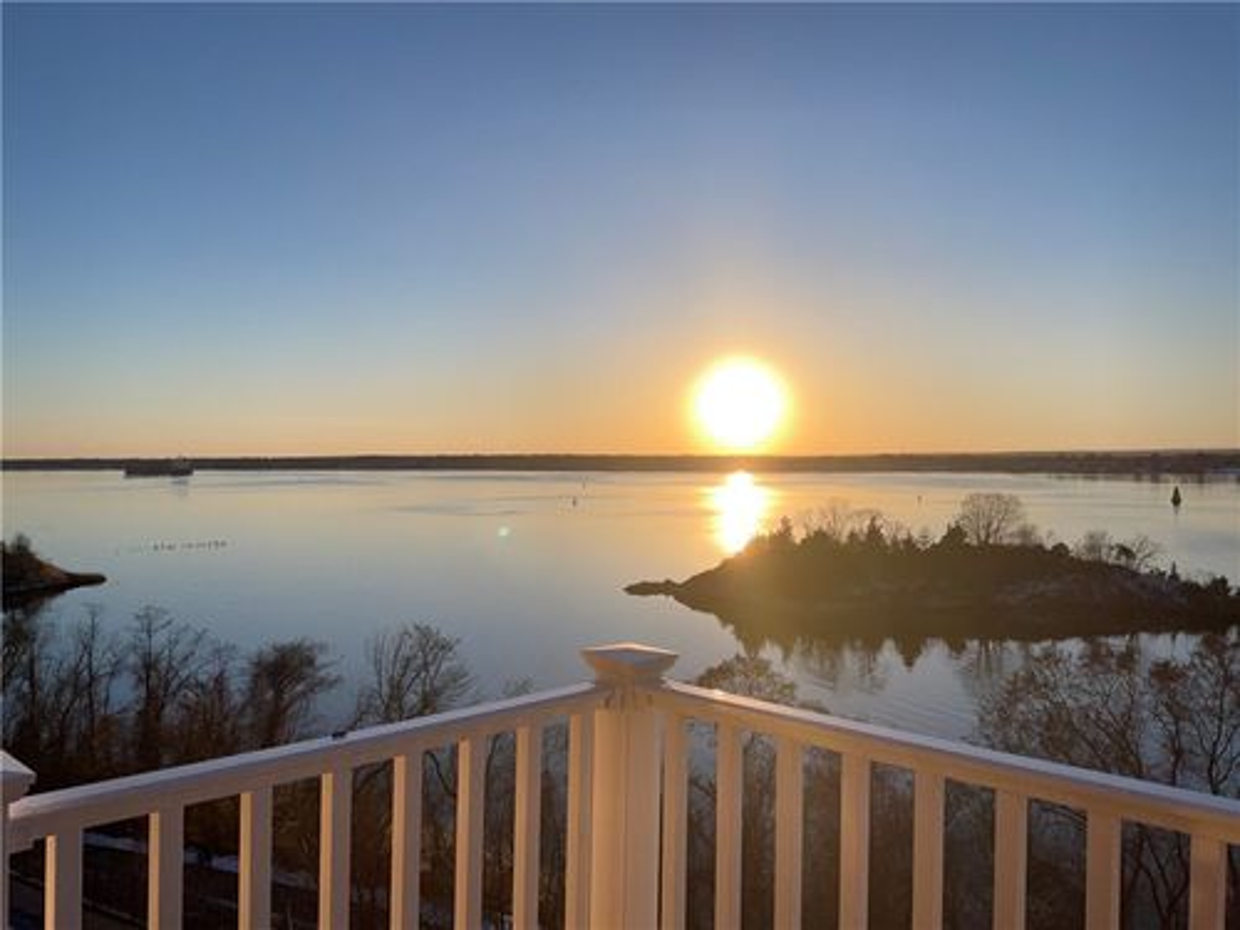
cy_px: 465
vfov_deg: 48.2
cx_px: 620
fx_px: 1039
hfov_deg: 61.7
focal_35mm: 29
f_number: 1.8
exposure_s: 1/4405
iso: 20
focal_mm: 3
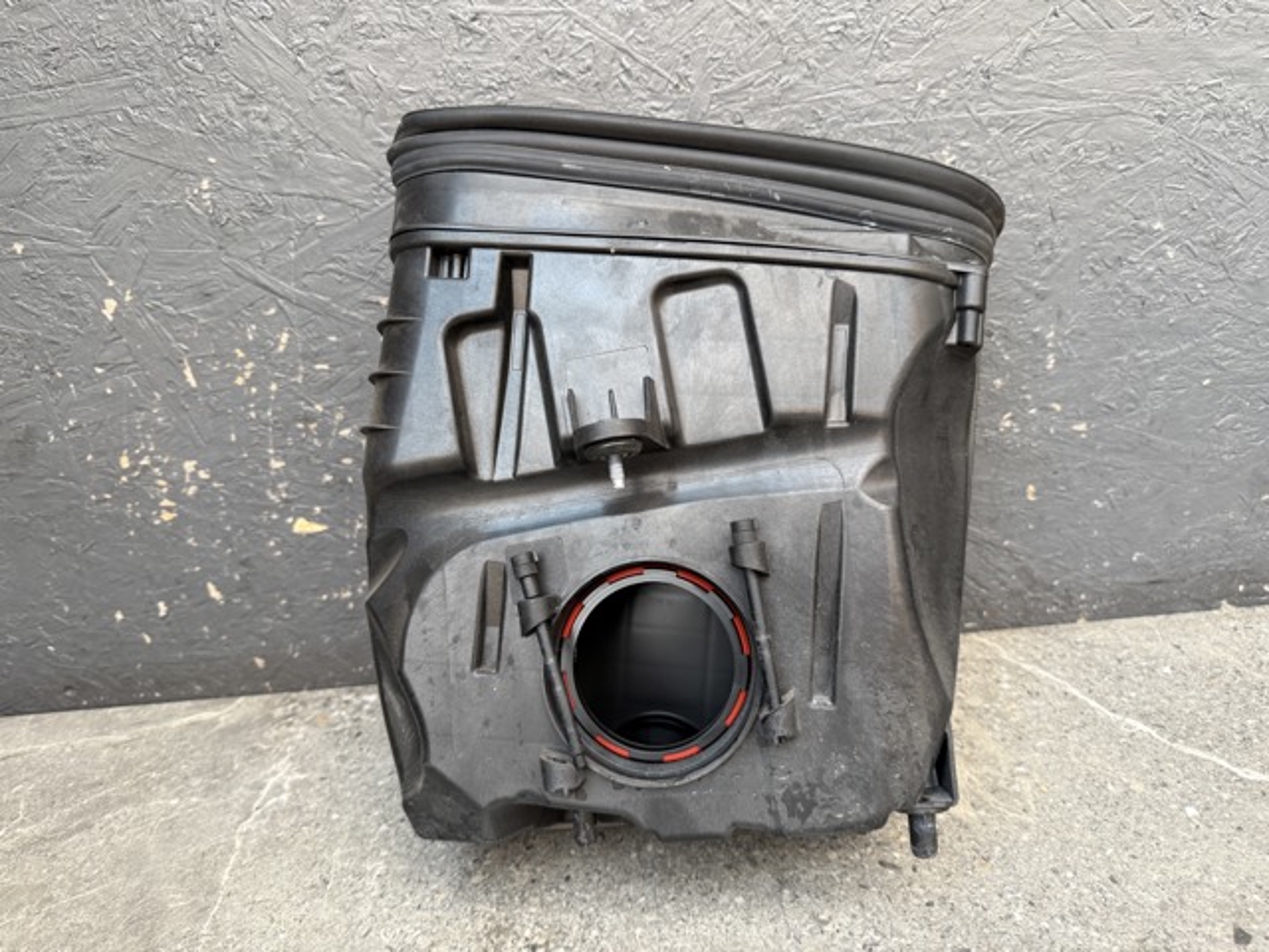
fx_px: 880
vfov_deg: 56.8
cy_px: 476
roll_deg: +7.4
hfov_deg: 71.6
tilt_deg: -16.8
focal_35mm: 24
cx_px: 634
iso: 200
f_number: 1.78
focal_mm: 6.76
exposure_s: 1/62
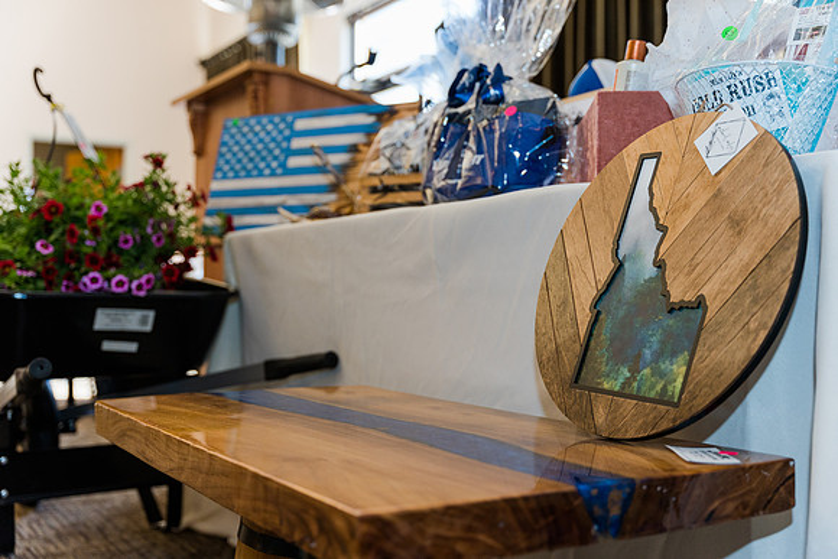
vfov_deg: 31.8
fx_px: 980
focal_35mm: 42
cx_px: 419
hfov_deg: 46.3
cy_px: 280
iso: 800
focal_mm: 42.1
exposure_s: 1/250
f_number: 2.8
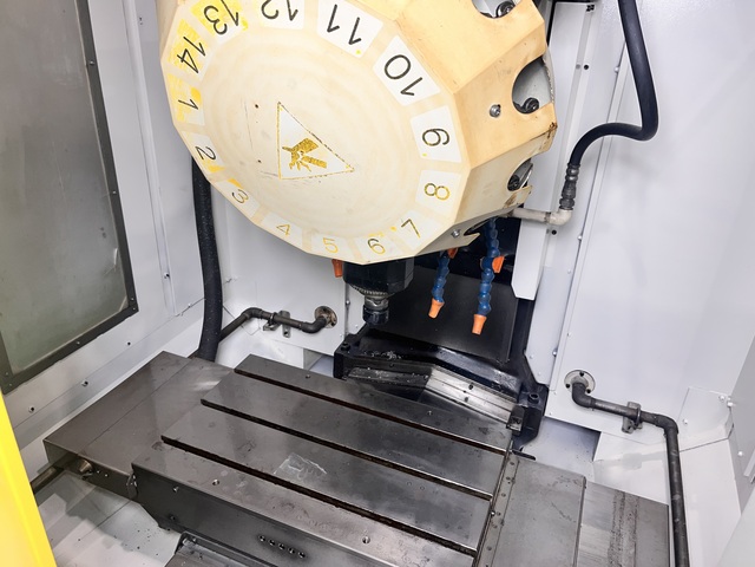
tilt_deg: -26.8
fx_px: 567
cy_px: 284
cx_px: 378
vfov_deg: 53.1
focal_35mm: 26
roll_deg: -2.9
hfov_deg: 67.3
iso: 50
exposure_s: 1/120
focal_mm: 5.1
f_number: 1.6
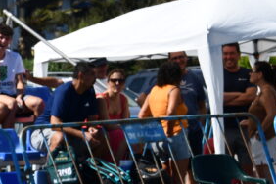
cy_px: 167
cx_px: -63
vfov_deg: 4.3
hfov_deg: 6.5
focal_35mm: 316
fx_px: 2422
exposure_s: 1/320
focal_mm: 58
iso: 100
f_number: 9
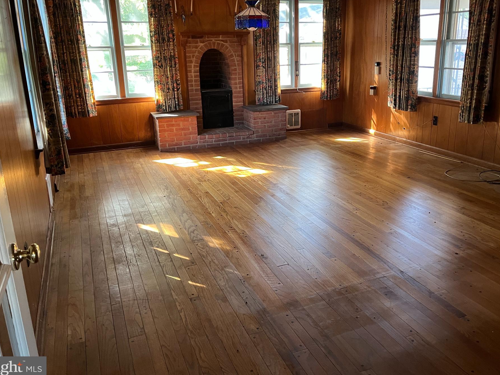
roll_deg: +1.5
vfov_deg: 46.7
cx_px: 265
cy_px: 163
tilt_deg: -16.7
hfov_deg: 59.9
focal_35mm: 30
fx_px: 433
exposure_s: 1/60
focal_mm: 5.1
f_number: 1.6
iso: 320
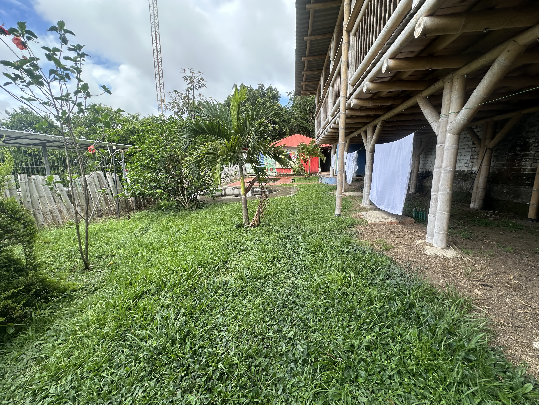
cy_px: 202
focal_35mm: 14
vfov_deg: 85.7
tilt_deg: -8.9
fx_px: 218
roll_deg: -2.0
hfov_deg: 102.1
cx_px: 270
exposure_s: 1/335
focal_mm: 2.22
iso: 40
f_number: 2.2
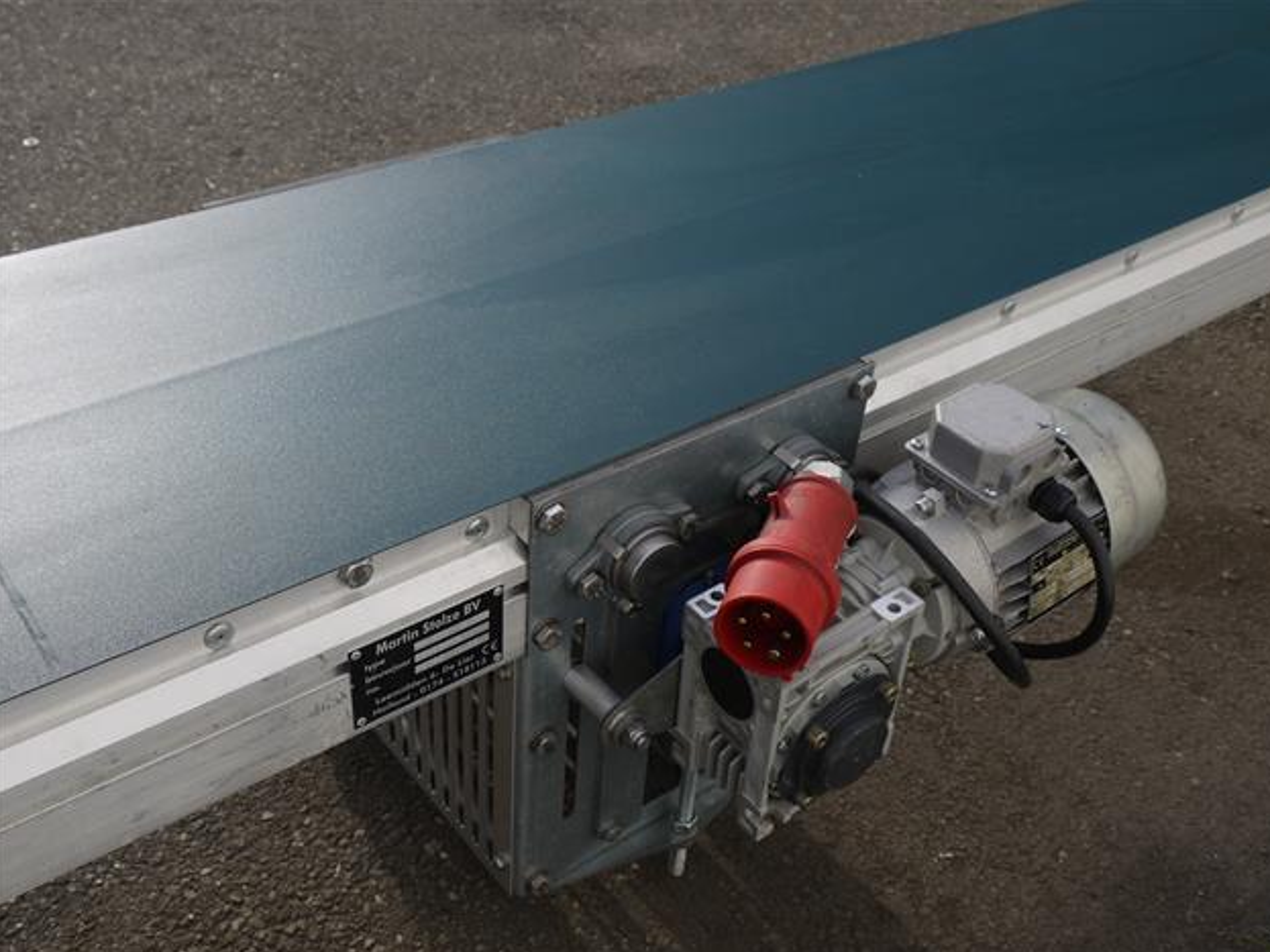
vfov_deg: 38.7
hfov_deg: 50.1
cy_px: 487
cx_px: 646
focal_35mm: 37
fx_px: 1357
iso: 100
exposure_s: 1/320
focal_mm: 18
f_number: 7.1
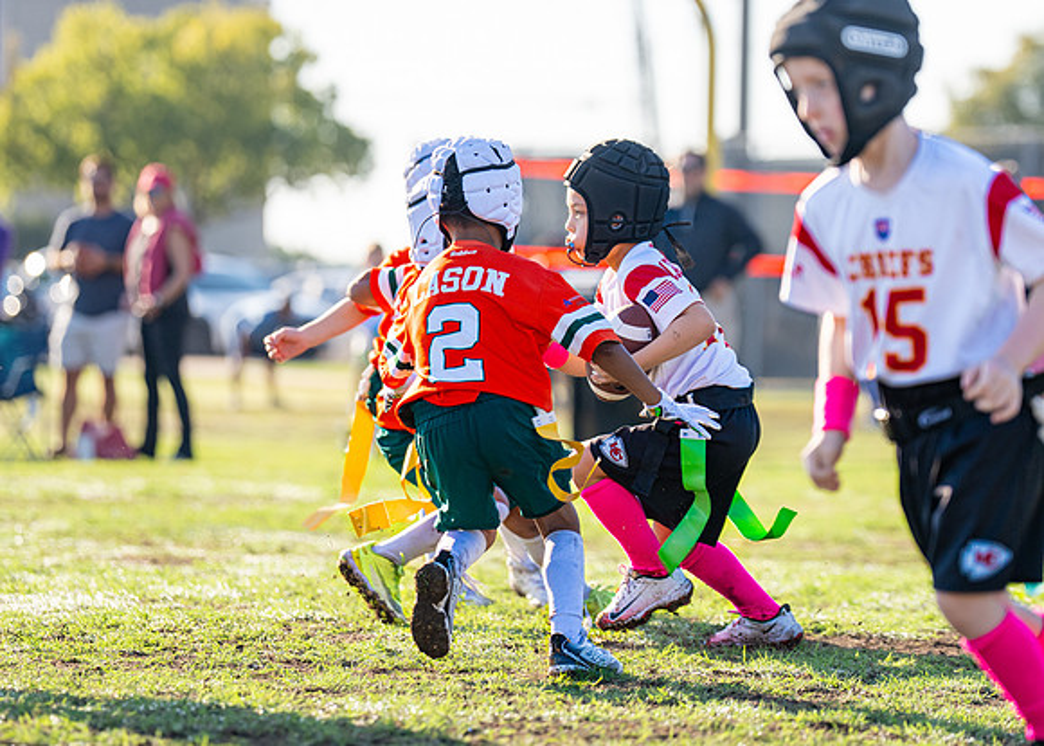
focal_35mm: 215
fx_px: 6367
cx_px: 632
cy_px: 293
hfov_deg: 9.4
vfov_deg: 6.7
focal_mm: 135
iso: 250
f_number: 2.8
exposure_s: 1/2000
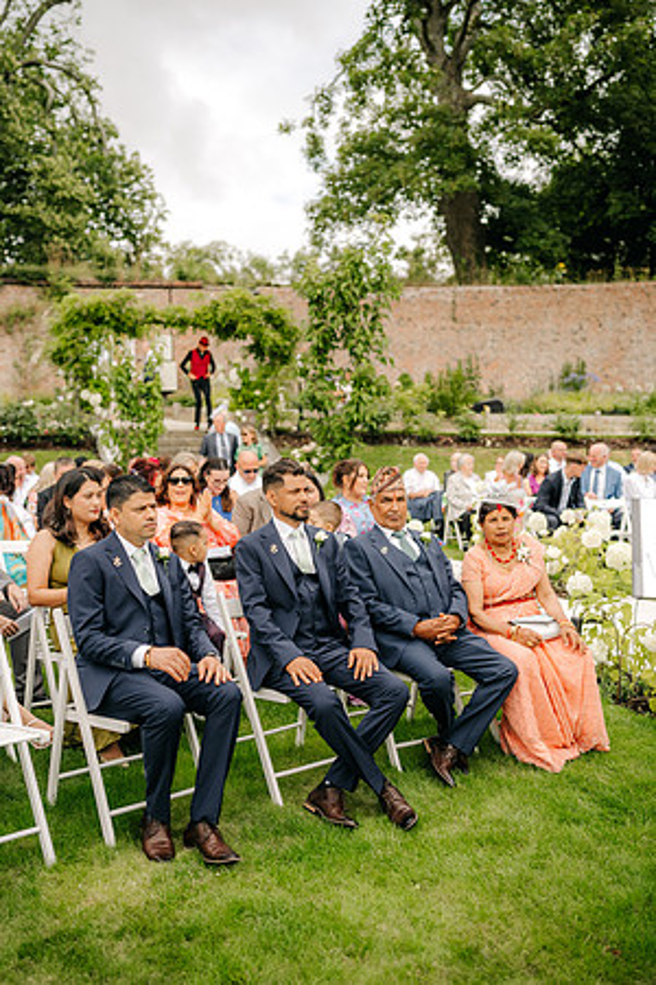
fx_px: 957
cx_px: 328
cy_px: 492
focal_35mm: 35
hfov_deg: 37.9
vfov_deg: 54.4
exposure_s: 1/1600
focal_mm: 35
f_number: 2
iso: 100
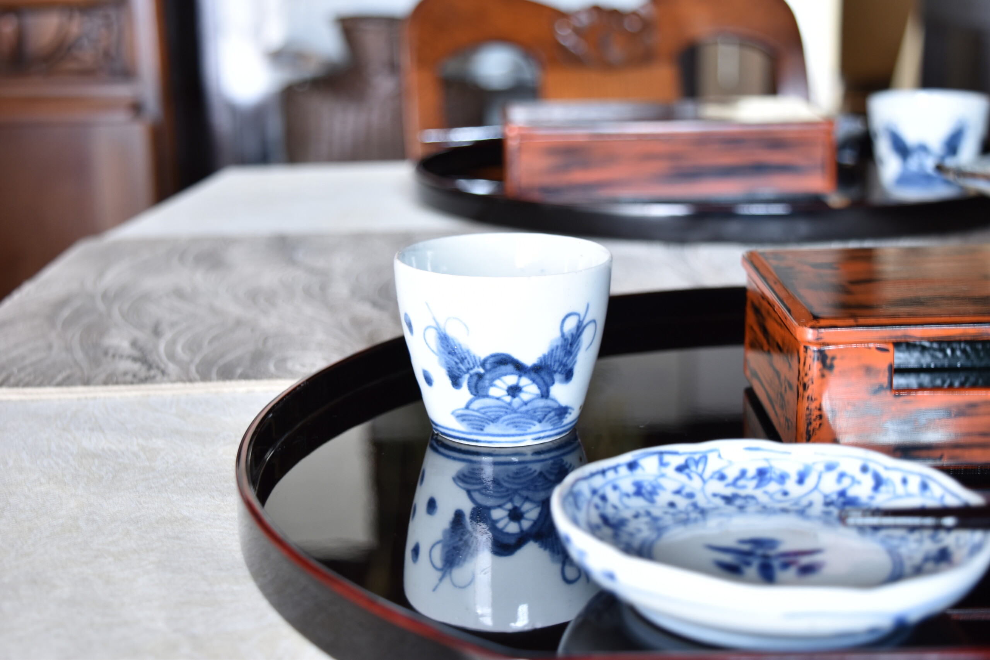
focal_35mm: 60
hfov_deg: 33.4
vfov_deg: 22.6
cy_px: 330
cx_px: 495
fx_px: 1650
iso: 200
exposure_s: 1/1.3
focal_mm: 40
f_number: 5
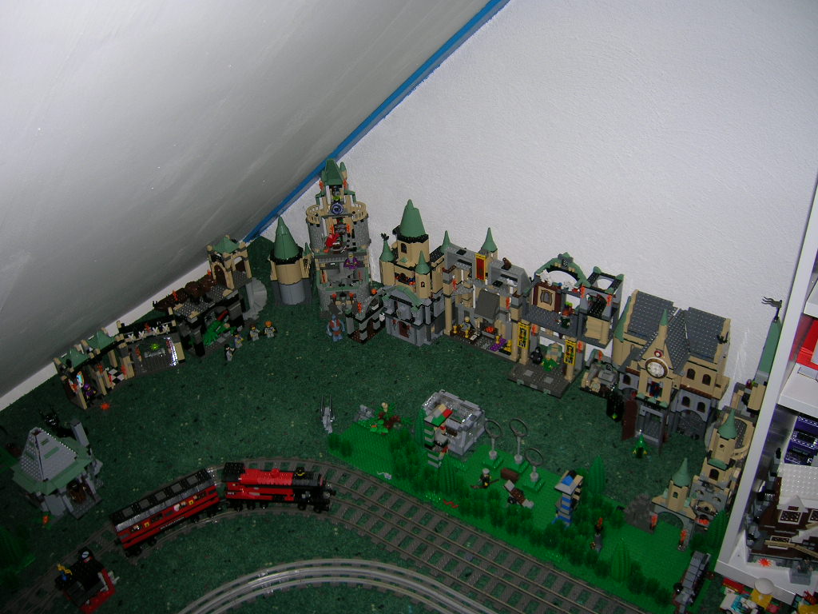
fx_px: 803
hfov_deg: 54.0
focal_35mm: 34
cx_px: 409
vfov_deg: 41.8
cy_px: 307
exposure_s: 1/60.1
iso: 50
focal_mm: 5.7
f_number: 2.9
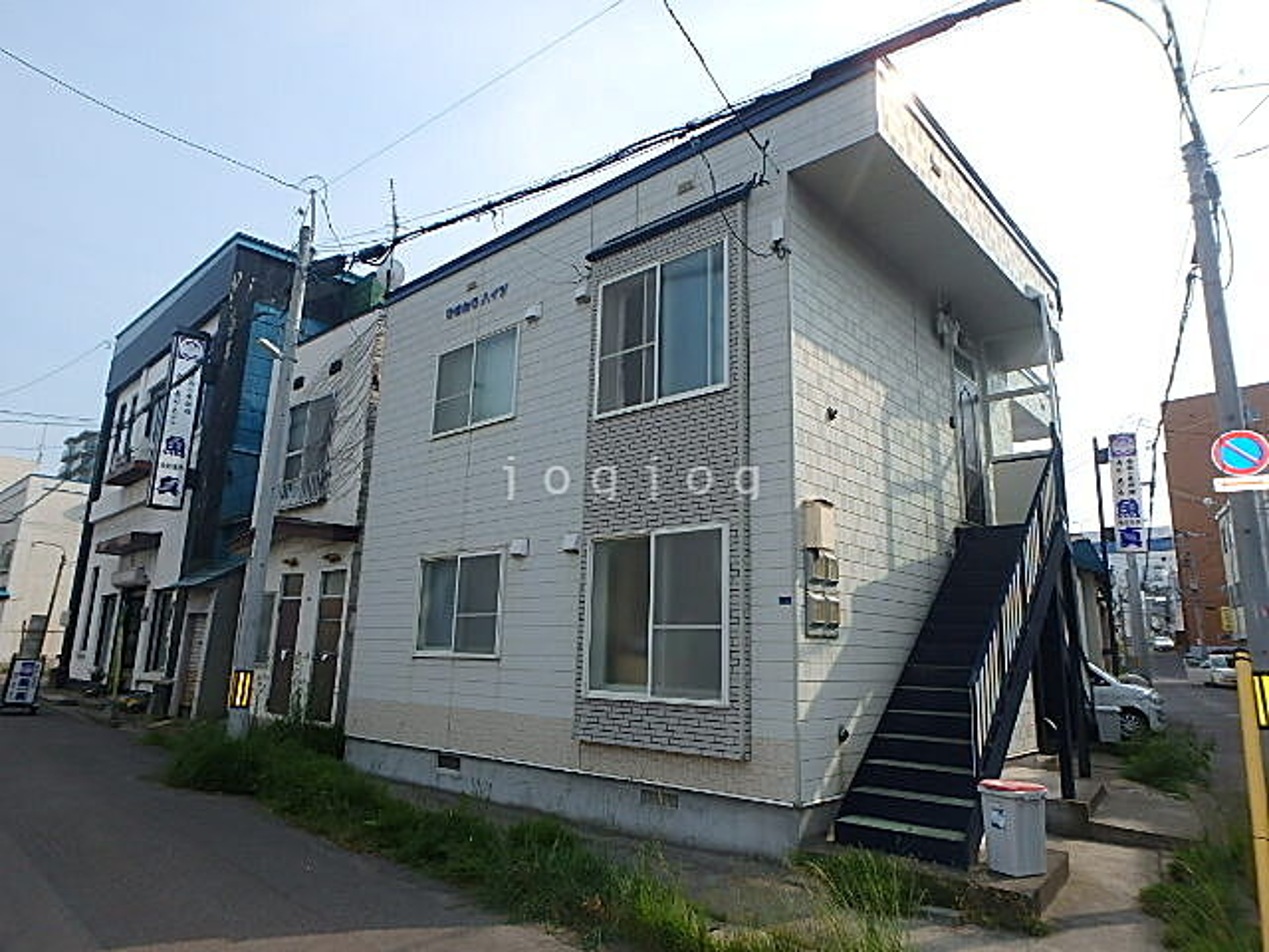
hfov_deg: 79.0
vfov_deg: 63.4
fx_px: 770
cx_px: 634
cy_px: 476
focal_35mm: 21
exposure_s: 1/1000
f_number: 3.5
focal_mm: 3.7
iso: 125
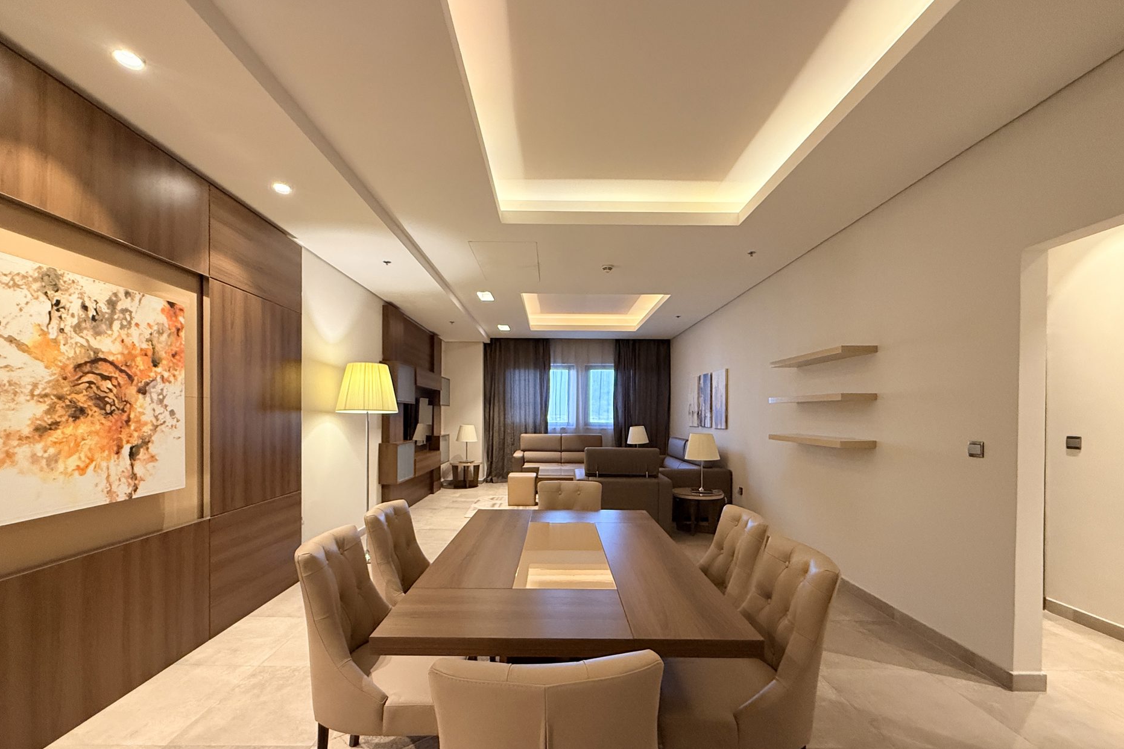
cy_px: 421
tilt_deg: -0.5
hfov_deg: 100.4
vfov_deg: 77.0
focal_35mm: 15
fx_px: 468
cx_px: 556
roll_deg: -0.6
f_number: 2.2
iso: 400
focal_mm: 2.22
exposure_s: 1/60
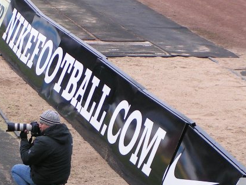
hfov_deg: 9.6
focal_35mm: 206
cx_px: 40
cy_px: 116
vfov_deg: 7.2
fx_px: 1465
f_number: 4.5
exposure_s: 1/125
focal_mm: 16.6
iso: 50
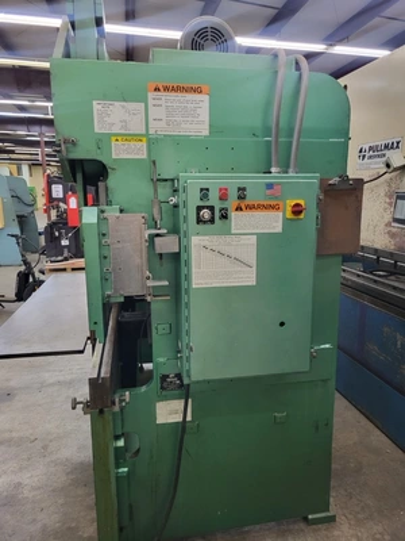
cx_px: 202
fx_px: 406
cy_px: 270
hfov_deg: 53.1
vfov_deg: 67.3
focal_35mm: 26
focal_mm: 5.4
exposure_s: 1/120
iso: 320
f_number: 1.8
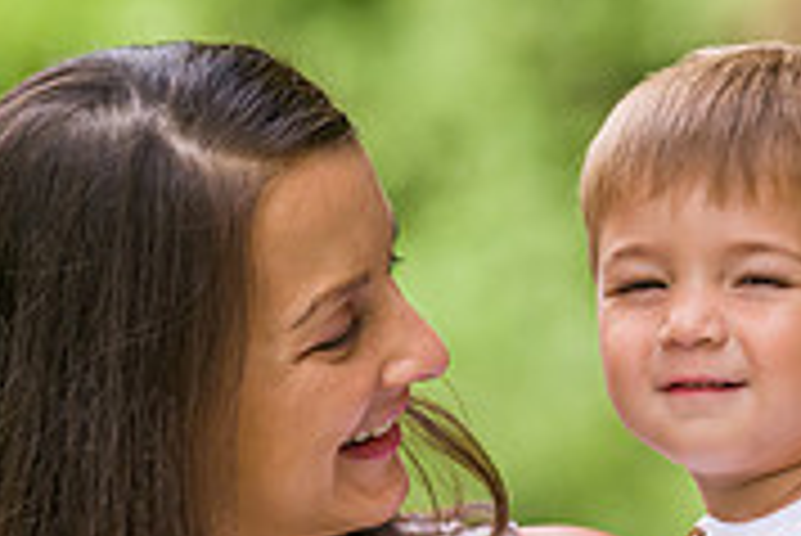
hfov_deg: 4.9
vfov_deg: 3.3
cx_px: 32
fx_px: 9419
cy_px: 579
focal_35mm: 423
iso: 200
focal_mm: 130
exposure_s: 1/400
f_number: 4
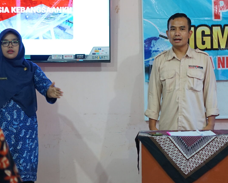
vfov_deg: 13.7
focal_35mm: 112
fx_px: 756
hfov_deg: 17.1
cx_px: 165
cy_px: 67
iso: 800
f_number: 1.8
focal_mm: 50
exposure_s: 1/100
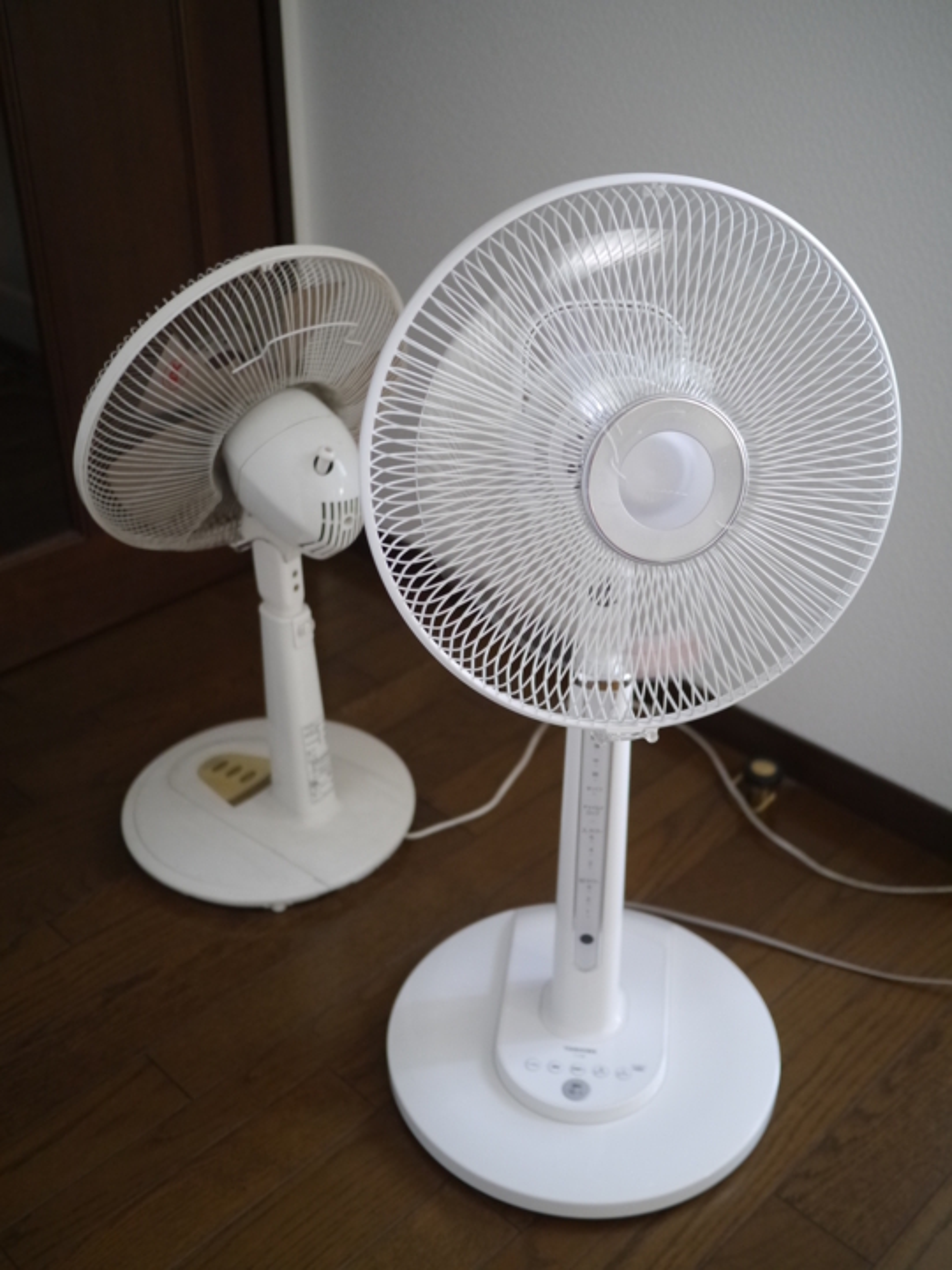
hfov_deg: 36.0
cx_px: 476
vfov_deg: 46.8
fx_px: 1467
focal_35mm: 40
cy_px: 635
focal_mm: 20
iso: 1000
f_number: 1.7
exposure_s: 1/250
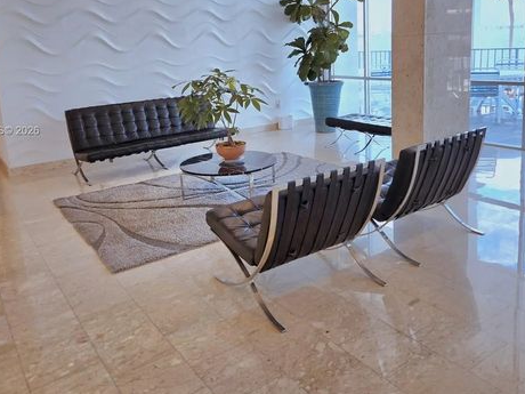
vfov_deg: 43.5
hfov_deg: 56.8
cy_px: 131
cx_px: 262
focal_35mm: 32
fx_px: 485
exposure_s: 1/120
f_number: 1.8
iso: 50
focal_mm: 5.4
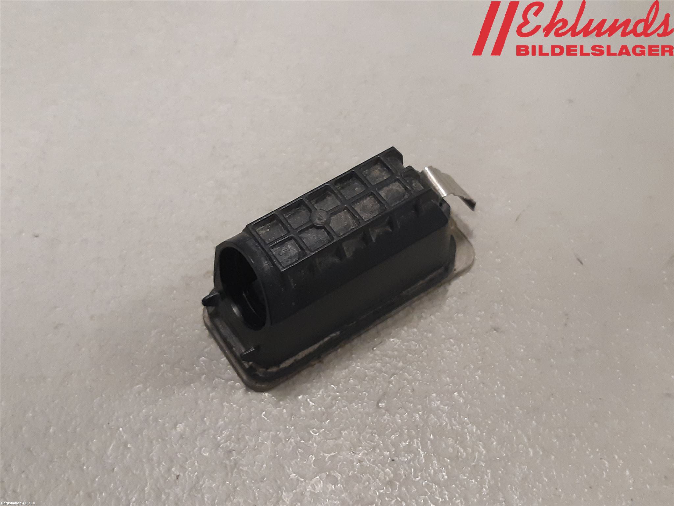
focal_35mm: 26
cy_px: 253
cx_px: 337
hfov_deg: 67.3
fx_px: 506
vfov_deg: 53.1
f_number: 1.7
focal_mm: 3.93
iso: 250
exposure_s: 1/50
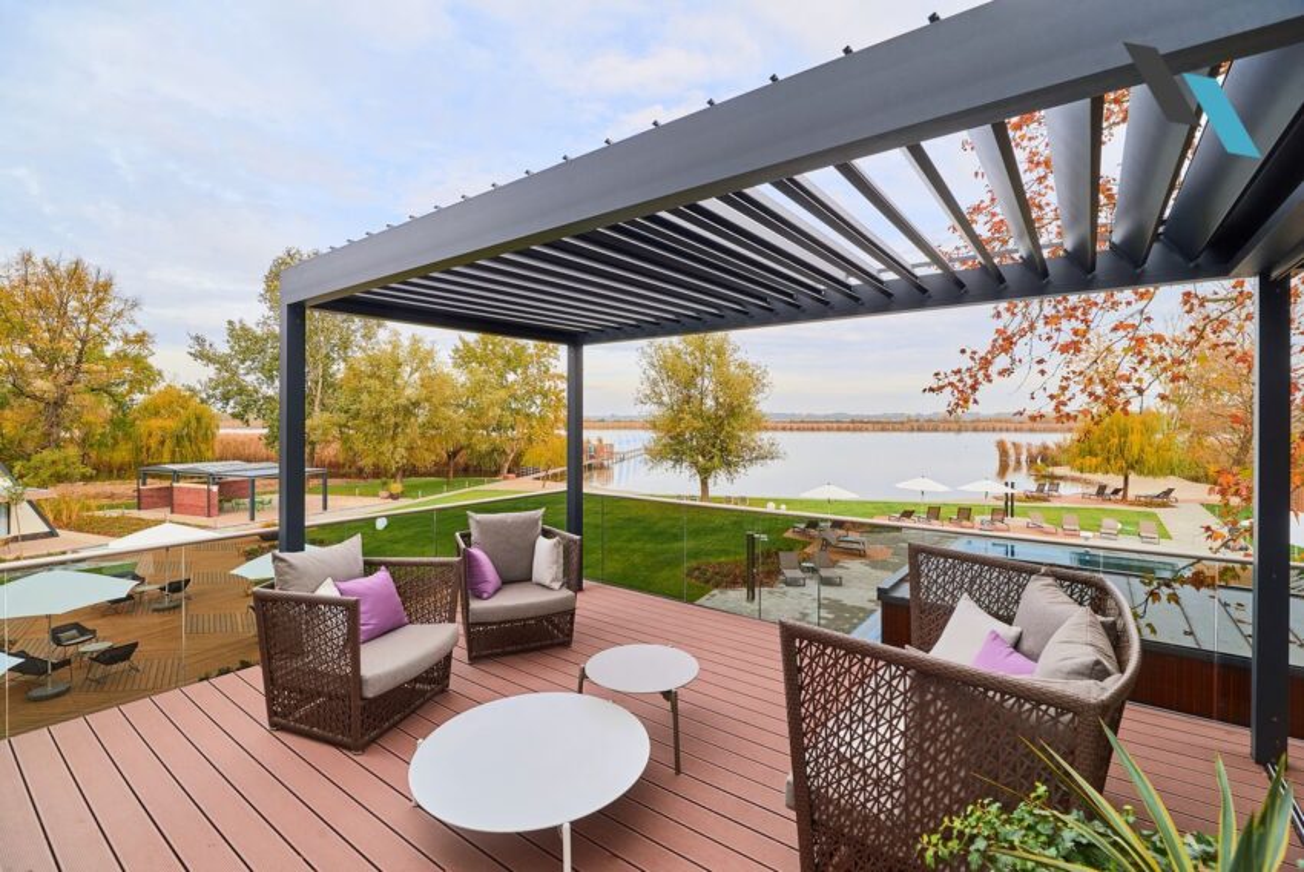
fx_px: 544
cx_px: 652
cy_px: 436
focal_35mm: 15
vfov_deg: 77.4
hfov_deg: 100.4
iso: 100
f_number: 11
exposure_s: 1/60
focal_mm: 15
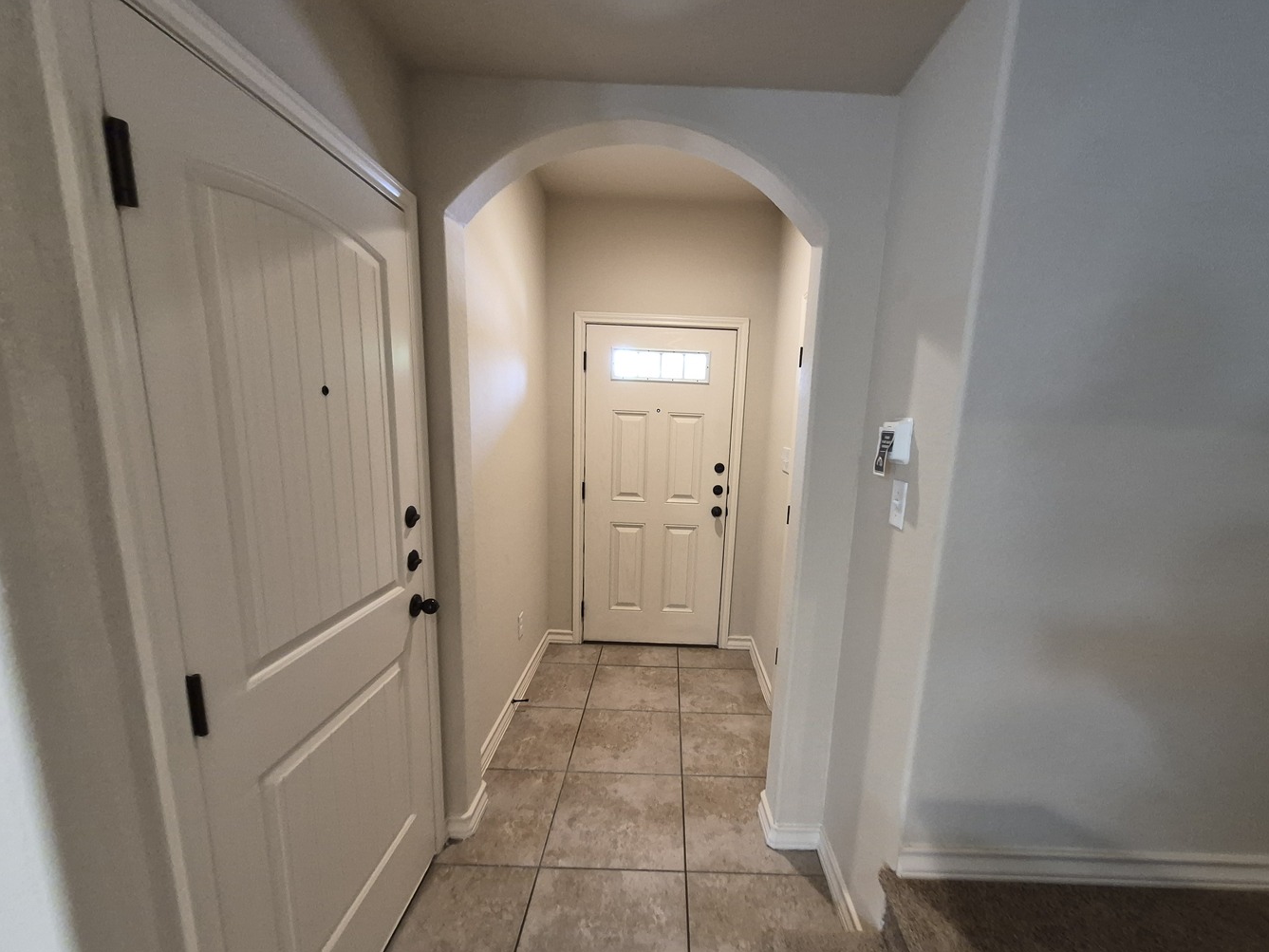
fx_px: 513
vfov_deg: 85.5
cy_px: 512
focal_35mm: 14
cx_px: 682
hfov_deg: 101.9
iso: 400
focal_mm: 1.74
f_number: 2.2
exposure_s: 1/60
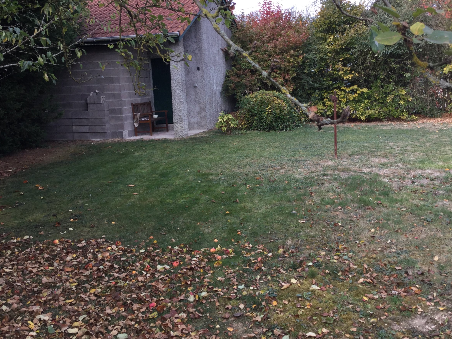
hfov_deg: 48.9
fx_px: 496
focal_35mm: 38
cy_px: 142
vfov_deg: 37.6
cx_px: 241
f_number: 2.4
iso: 25
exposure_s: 1/234
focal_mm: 3.3
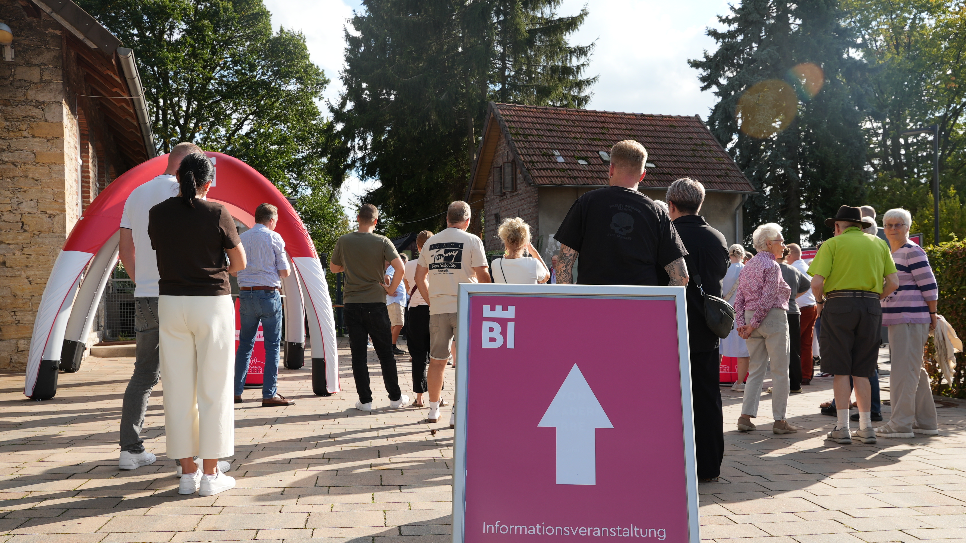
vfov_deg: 36.6
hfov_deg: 61.0
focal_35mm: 32
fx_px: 820
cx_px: 485
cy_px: 312
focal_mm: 20
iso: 100
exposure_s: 1/400
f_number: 4.5
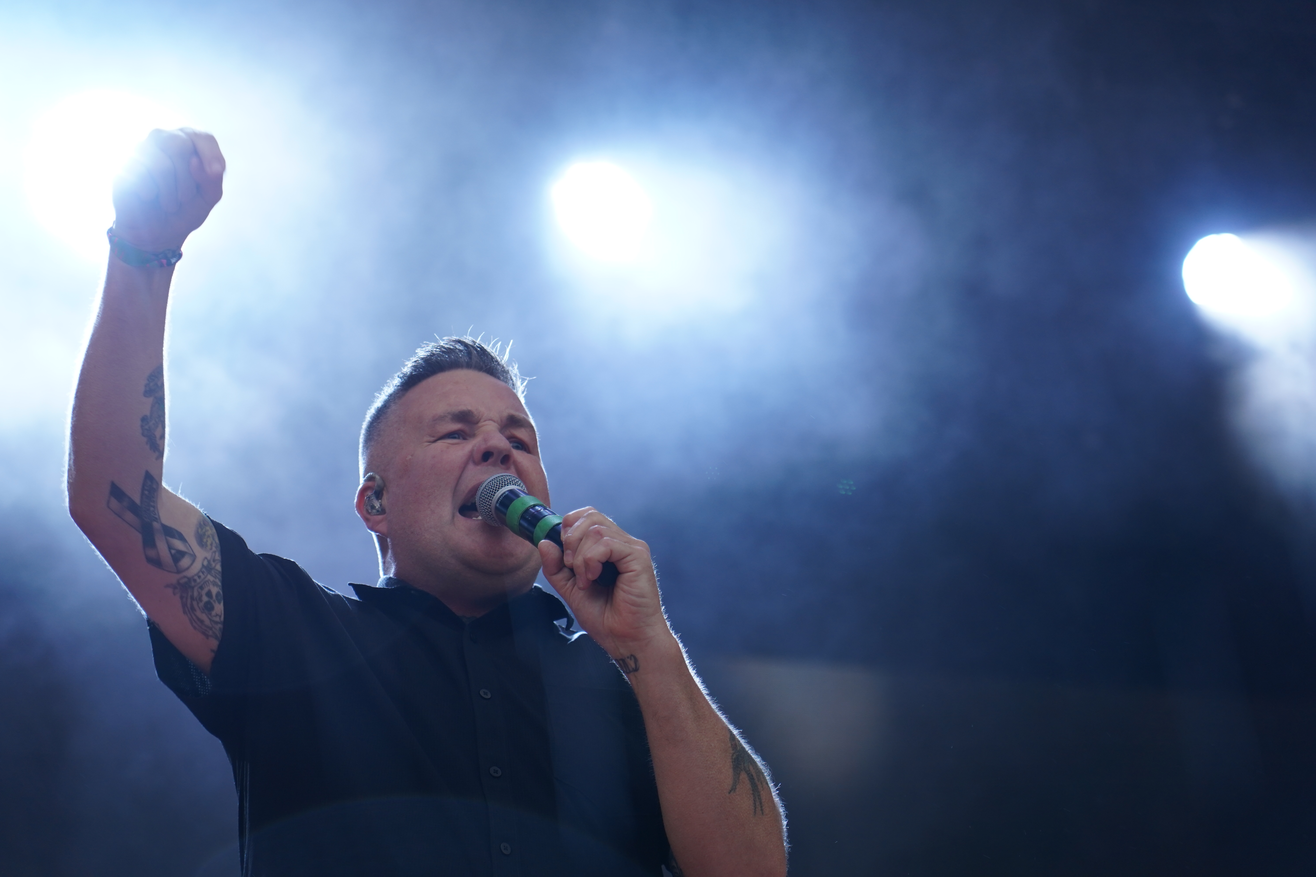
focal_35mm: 105
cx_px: 658
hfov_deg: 19.5
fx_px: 3838
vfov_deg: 13.0
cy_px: 438
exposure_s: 1/125
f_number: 4
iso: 800
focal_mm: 105
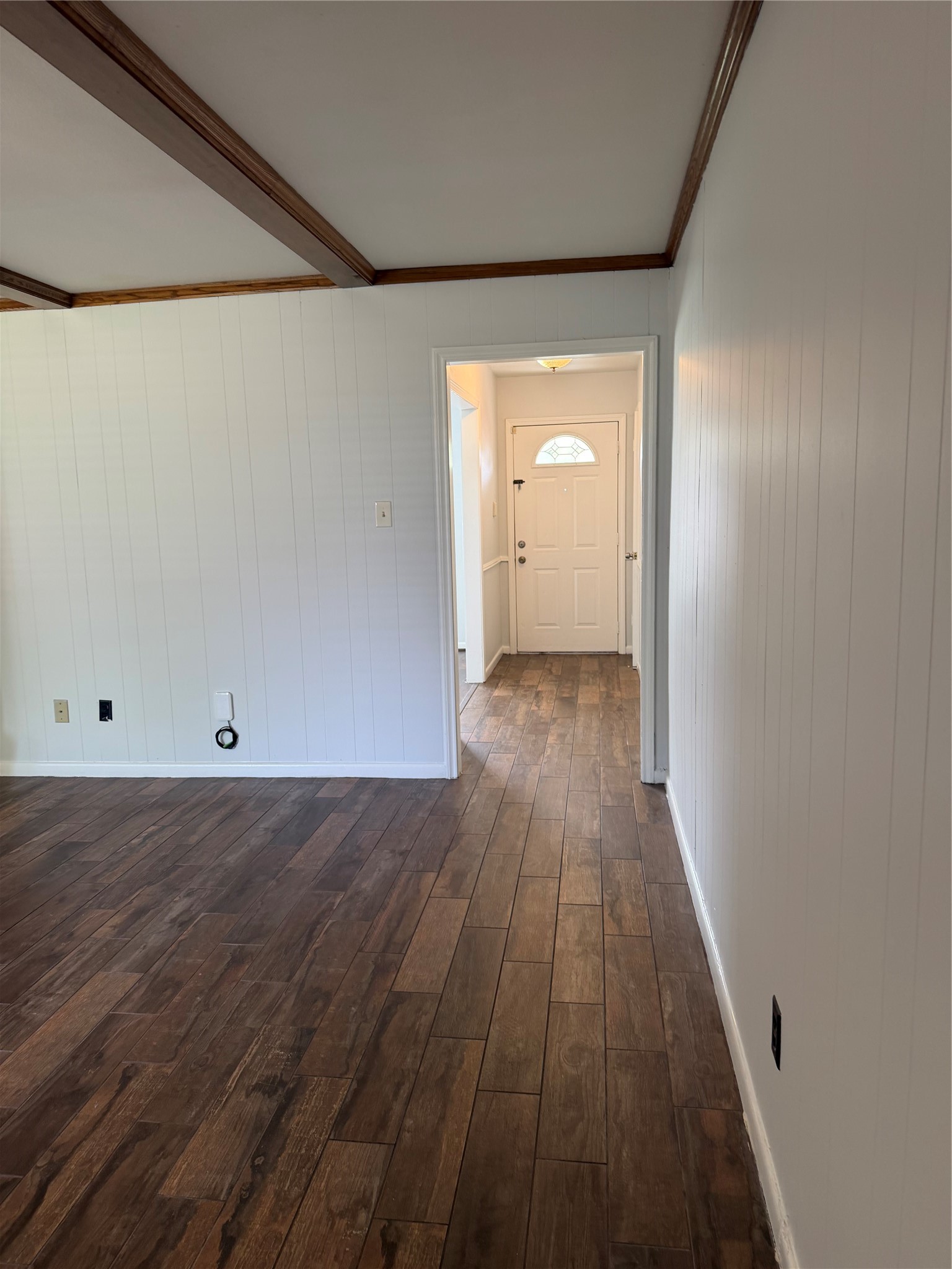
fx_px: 880
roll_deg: +0.4
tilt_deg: -7.4
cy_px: 634
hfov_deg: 56.8
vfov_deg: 71.6
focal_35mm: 24
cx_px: 476
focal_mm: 6.76
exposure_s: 1/60
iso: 125
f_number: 1.78
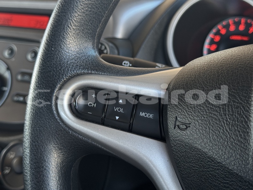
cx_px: 126
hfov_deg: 39.7
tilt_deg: -21.9
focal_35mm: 48
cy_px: 95
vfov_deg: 30.3
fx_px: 351
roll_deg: +4.0
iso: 125
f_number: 1.78
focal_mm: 6.76
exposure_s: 1/60
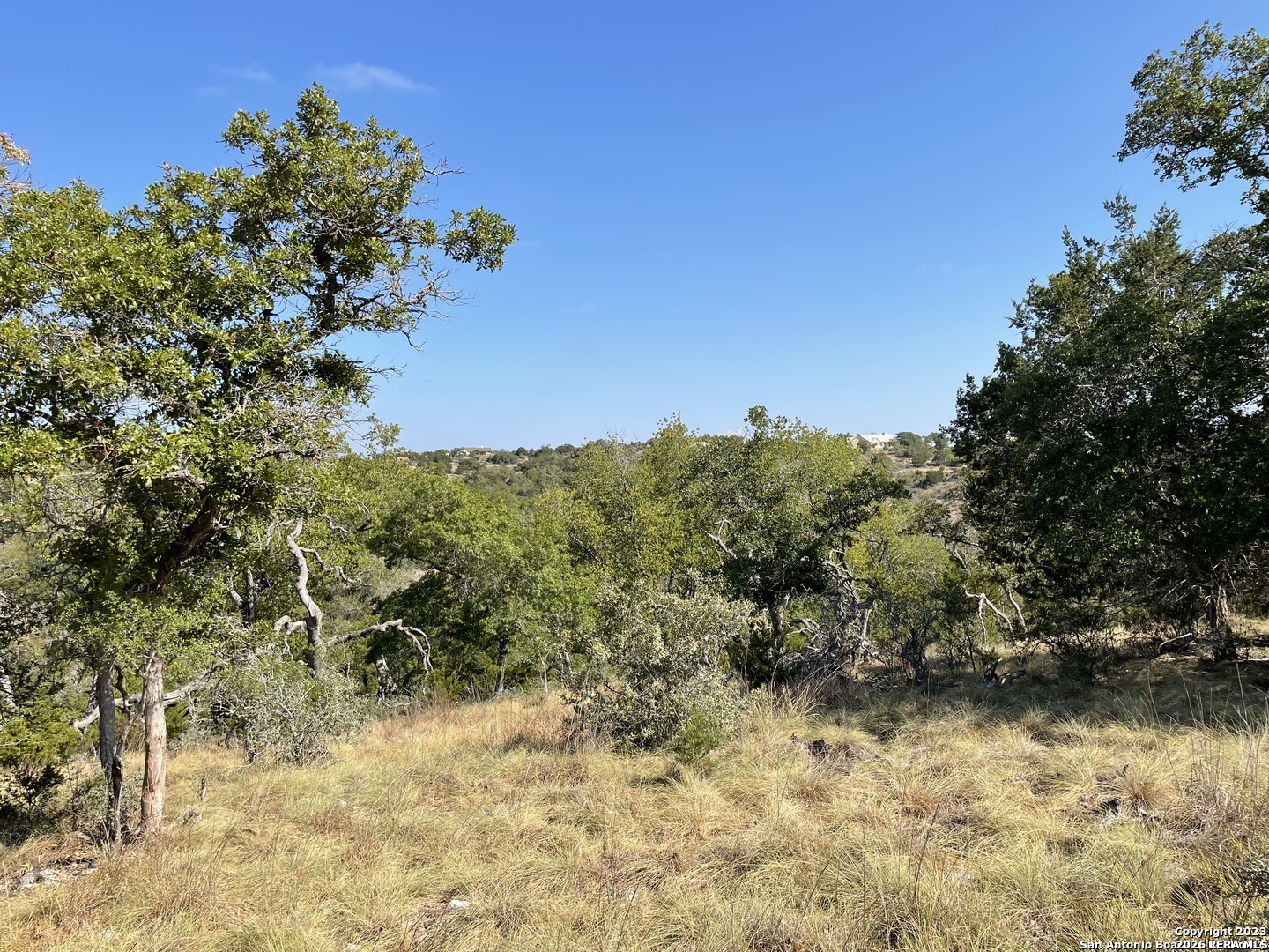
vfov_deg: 53.1
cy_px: 476
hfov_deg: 67.3
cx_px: 634
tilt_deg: -1.4
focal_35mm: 26
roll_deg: +2.4
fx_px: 953
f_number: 1.6
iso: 32
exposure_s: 1/2747
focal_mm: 4.2
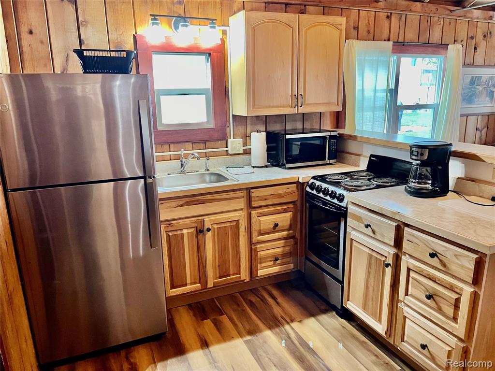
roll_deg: +1.4
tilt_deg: -14.0
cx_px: 248
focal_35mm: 26
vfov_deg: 53.1
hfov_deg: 67.3
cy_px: 186
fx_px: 372
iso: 250
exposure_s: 1/60
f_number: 1.6
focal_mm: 5.1
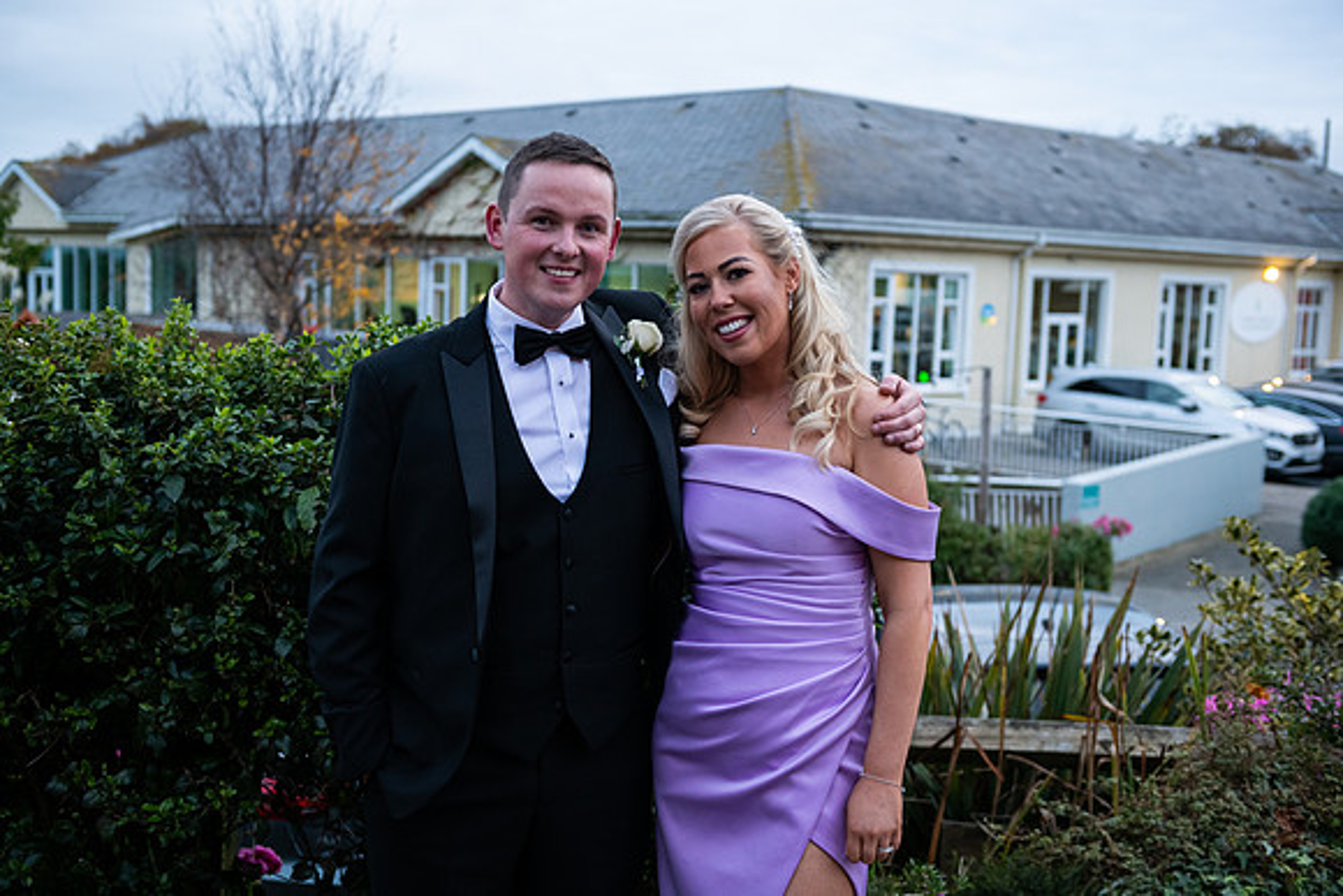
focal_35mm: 44
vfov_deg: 30.5
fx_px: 1642
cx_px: 672
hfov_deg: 44.5
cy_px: 448
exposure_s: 1/160
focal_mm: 44
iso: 800
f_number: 3.5
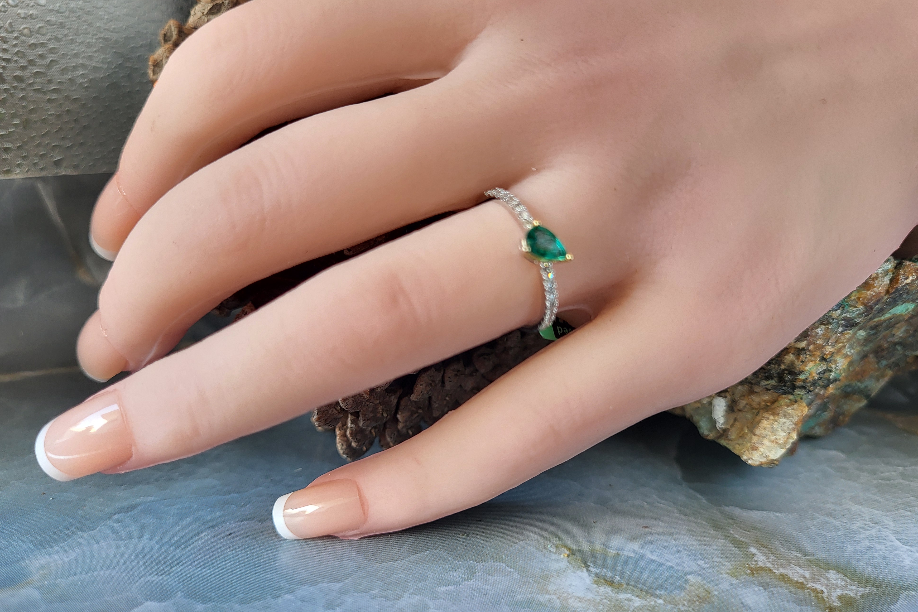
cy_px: 339
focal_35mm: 28
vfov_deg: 46.3
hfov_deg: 65.5
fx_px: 714
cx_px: 452
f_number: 1.8
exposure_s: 1/120
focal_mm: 5.4
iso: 100
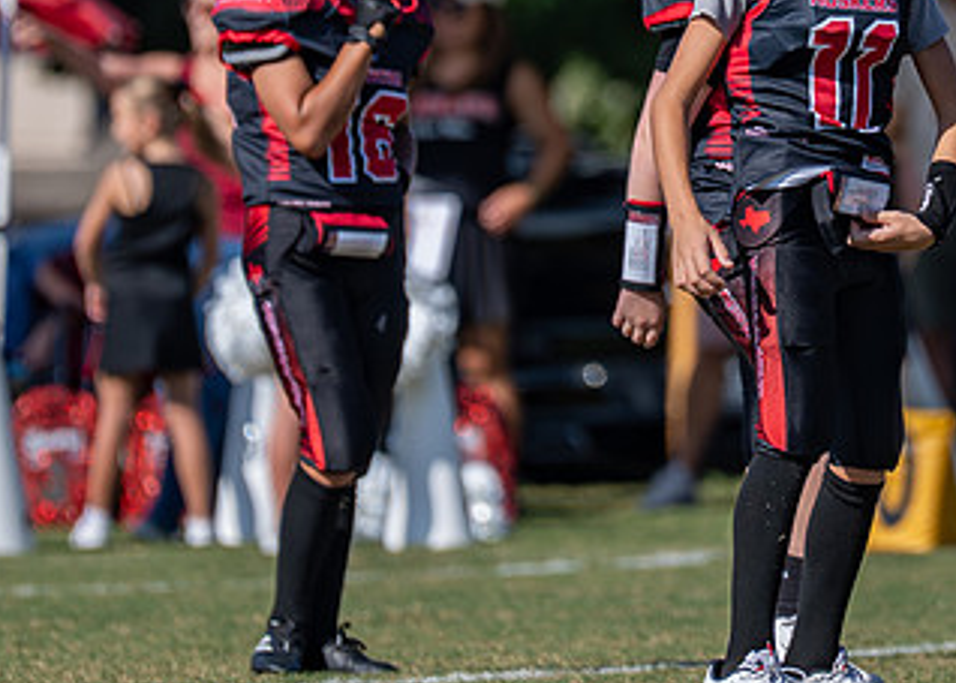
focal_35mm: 819
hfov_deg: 2.5
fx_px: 22232
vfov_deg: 1.8
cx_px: 848
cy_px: 40
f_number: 2.8
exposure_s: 1/2500
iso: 100
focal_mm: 200
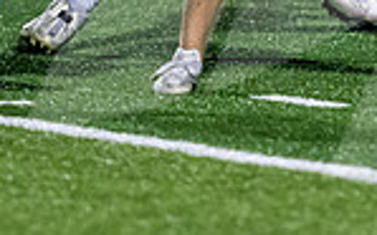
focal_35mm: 730
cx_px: 483
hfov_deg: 2.9
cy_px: -144
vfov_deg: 1.8
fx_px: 7498
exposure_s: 1/1000
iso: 5000
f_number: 2.8
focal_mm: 145
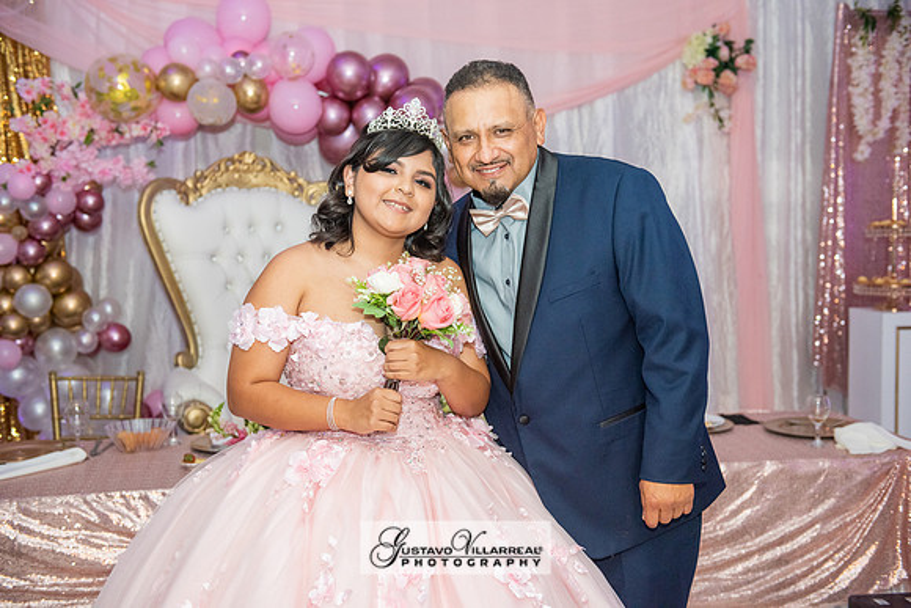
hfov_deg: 43.6
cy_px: 304
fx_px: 1139
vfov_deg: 29.9
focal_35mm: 45
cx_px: 456
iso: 1250
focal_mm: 45
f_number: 3.5
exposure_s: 1/160
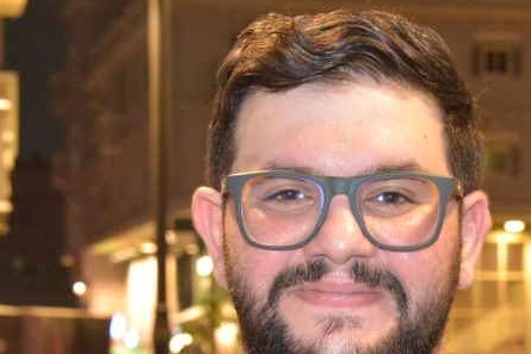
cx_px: 357
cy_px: 354
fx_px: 2154
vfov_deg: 9.3
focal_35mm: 146
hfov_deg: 14.0
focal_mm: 65
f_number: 8
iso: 12800
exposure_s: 1/60
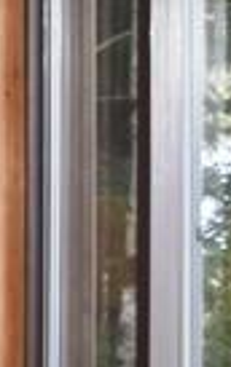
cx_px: -948
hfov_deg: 4.1
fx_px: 2870
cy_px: 50
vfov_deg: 7.3
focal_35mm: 286
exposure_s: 1/60
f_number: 4
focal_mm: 25
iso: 100
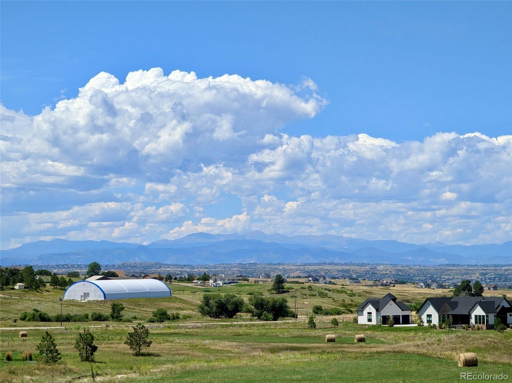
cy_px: 192
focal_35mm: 106
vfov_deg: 14.0
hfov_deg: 18.6
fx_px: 1567
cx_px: 256
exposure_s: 1/748
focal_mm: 19
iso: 38
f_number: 3.5
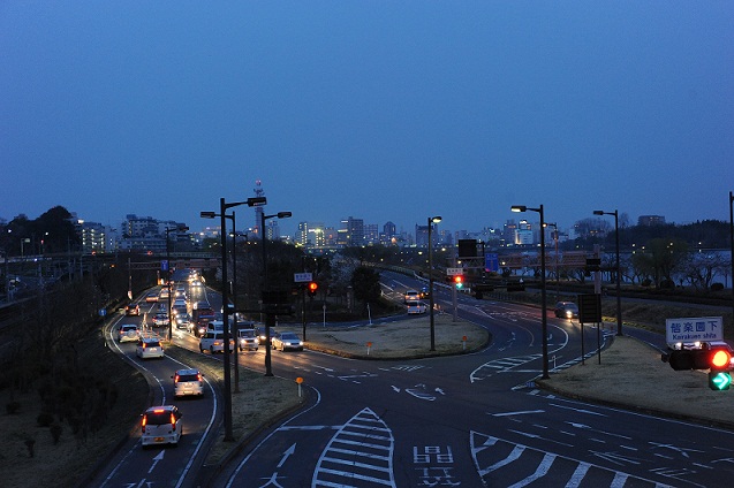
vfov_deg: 27.0
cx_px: 367
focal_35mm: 50
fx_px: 1019
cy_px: 244
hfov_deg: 39.6
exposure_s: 1/40
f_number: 5.6
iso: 3200
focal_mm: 50
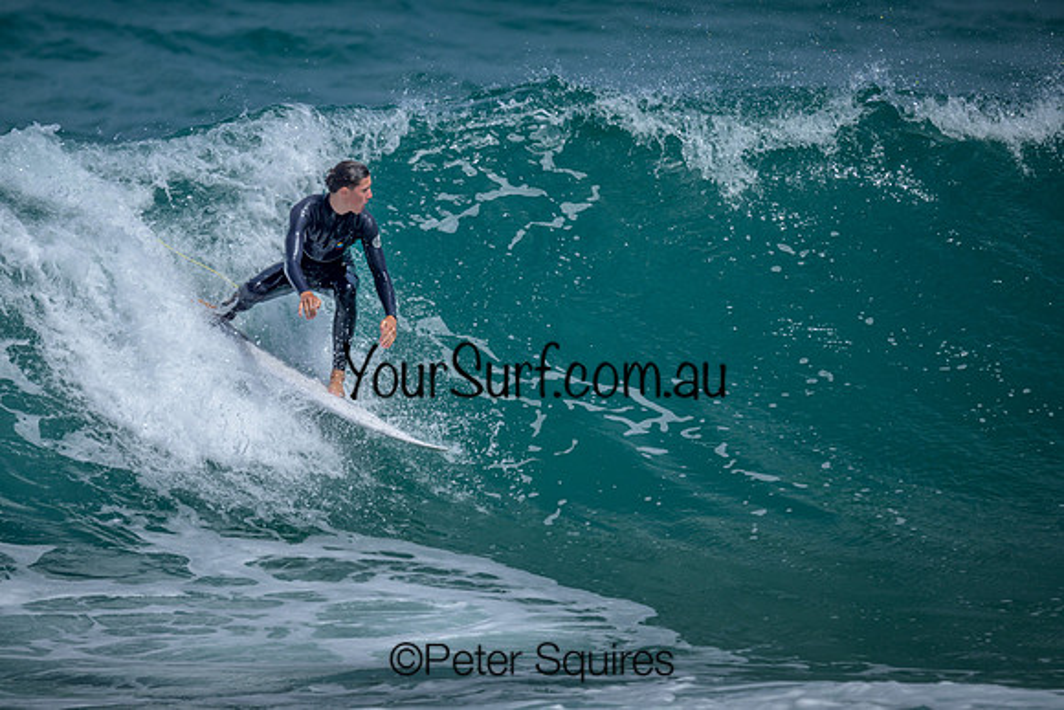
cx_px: 458
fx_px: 32380
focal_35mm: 1095
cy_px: 286
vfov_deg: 1.3
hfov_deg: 1.9
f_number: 6.3
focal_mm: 800
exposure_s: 1/2500
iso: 250
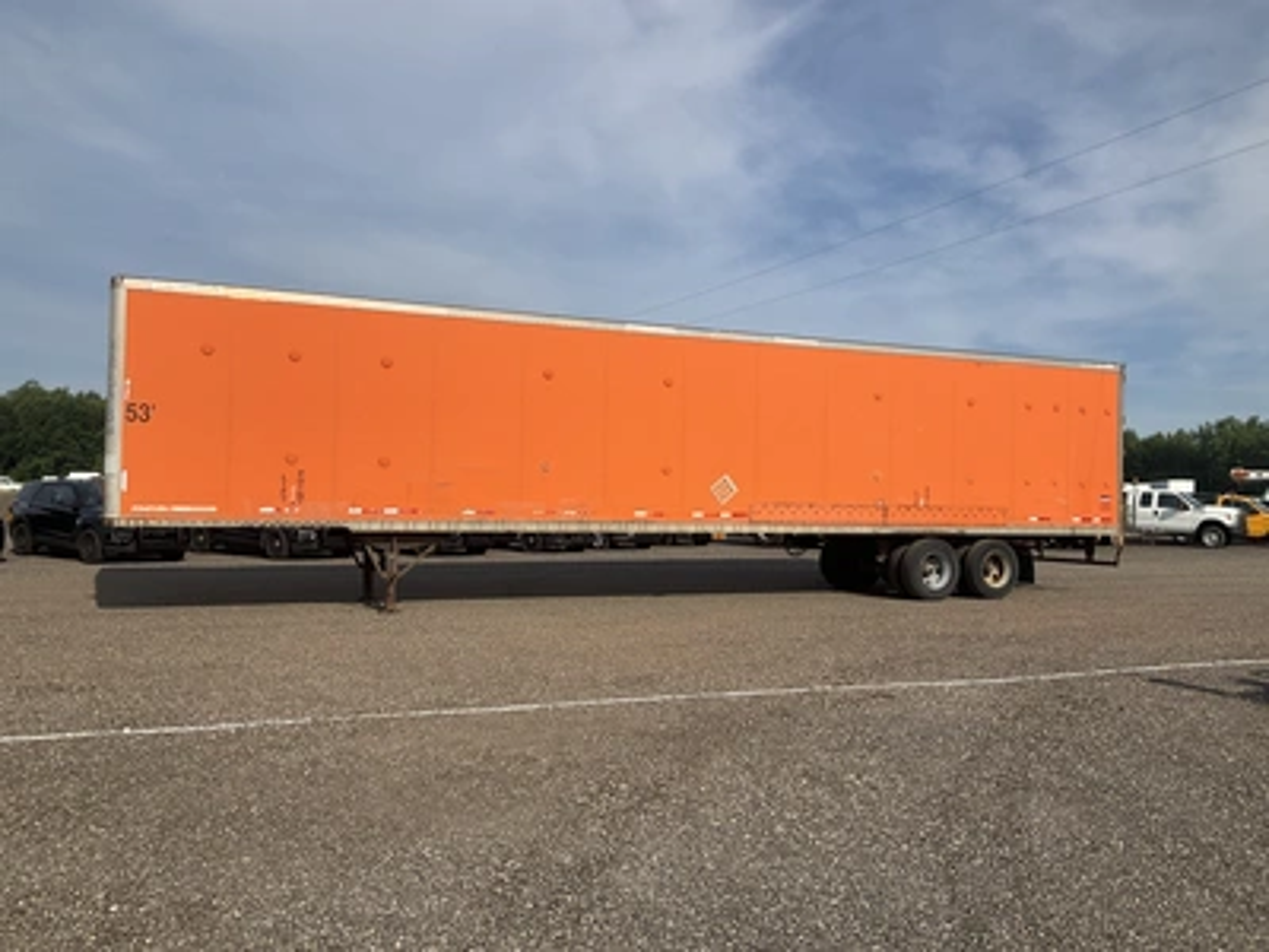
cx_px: 634
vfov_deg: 48.2
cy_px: 476
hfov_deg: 61.7
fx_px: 1063
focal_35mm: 29
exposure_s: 1/2320
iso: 25
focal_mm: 3
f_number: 1.8
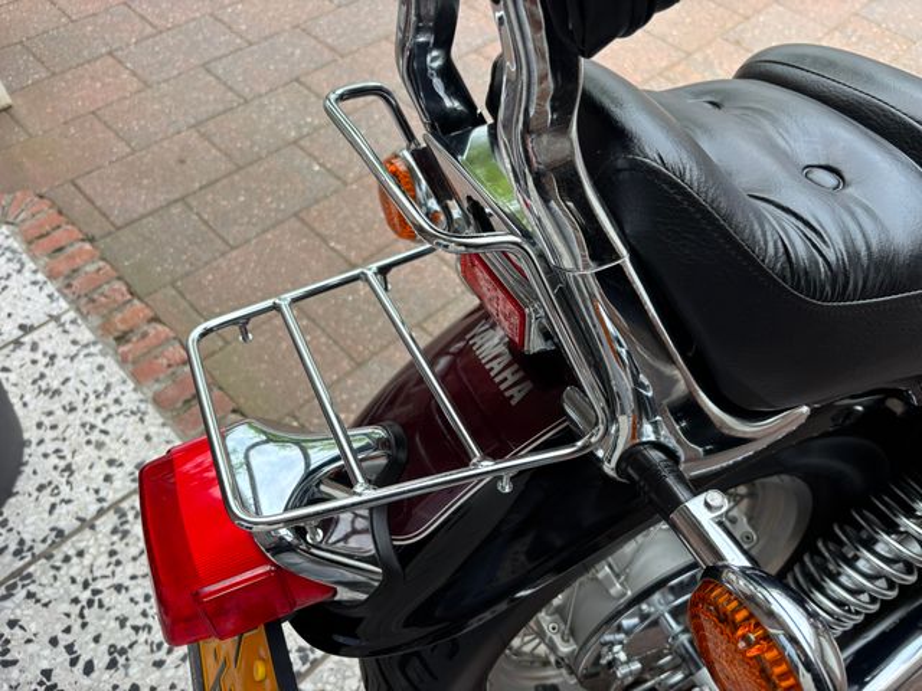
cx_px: 461
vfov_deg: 53.1
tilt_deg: -54.0
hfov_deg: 67.3
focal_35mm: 26
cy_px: 346
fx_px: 693
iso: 50
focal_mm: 5.96
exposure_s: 1/462
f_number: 1.6
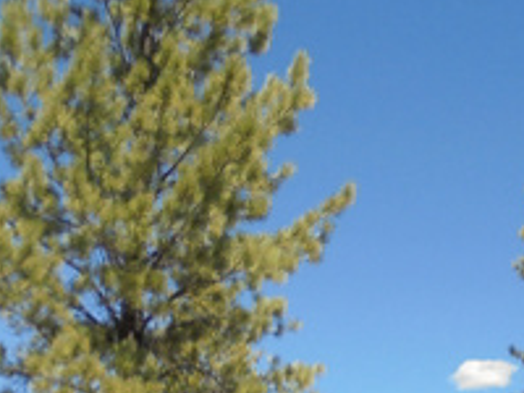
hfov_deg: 23.2
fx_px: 1256
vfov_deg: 16.3
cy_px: 582
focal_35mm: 83
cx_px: 424
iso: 100
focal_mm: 4.6
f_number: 3.5
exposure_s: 1/640
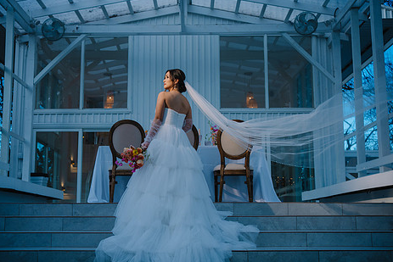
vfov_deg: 29.9
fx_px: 491
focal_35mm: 45
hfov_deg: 43.5
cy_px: 135
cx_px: 177
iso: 50
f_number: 3.2
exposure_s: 1/200
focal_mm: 35
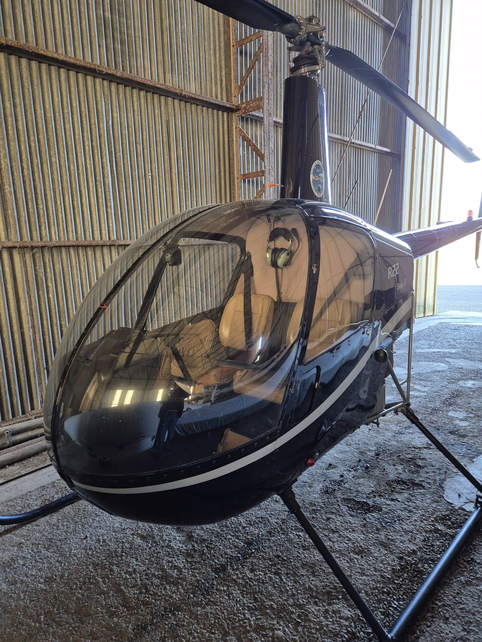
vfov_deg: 73.9
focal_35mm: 23
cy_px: 321
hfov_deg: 58.9
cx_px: 241
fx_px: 427
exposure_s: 1/100
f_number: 1.8
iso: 500
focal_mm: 5.4
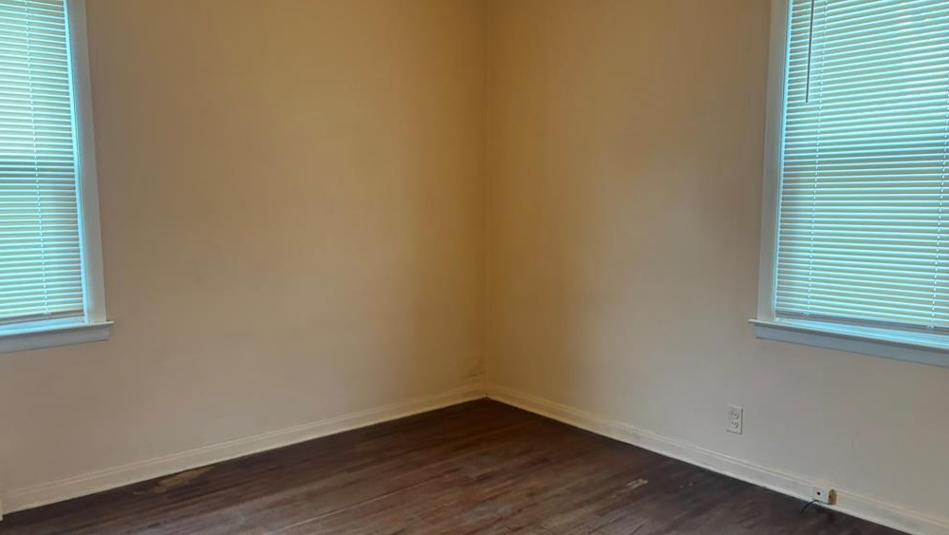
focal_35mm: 29
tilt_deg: -5.8
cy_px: 275
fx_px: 730
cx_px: 466
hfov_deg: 66.0
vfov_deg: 40.2
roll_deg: -0.2
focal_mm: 5.96
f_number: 1.6
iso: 250
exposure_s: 1/60
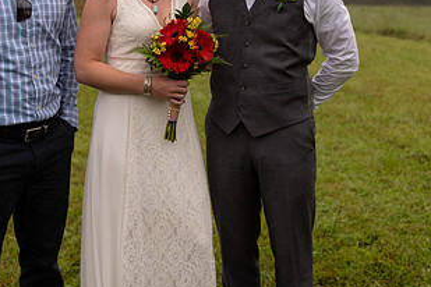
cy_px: 18
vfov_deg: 17.6
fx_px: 910
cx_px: 219
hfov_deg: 26.7
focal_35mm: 76
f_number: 2.8
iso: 250
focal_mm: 36
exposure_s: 1/4000
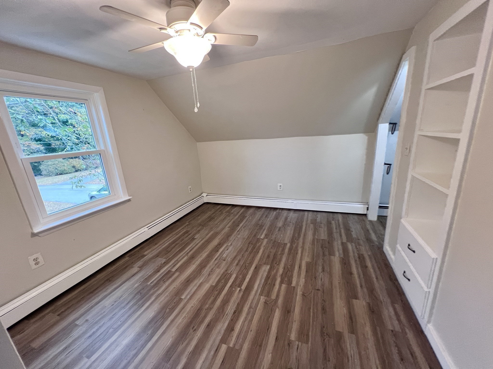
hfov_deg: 106.2
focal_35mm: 13
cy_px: 184
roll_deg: +3.7
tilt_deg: -15.3
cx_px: 246
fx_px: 185
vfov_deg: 89.9
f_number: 1.8
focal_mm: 1.57
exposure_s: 1/60
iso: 200
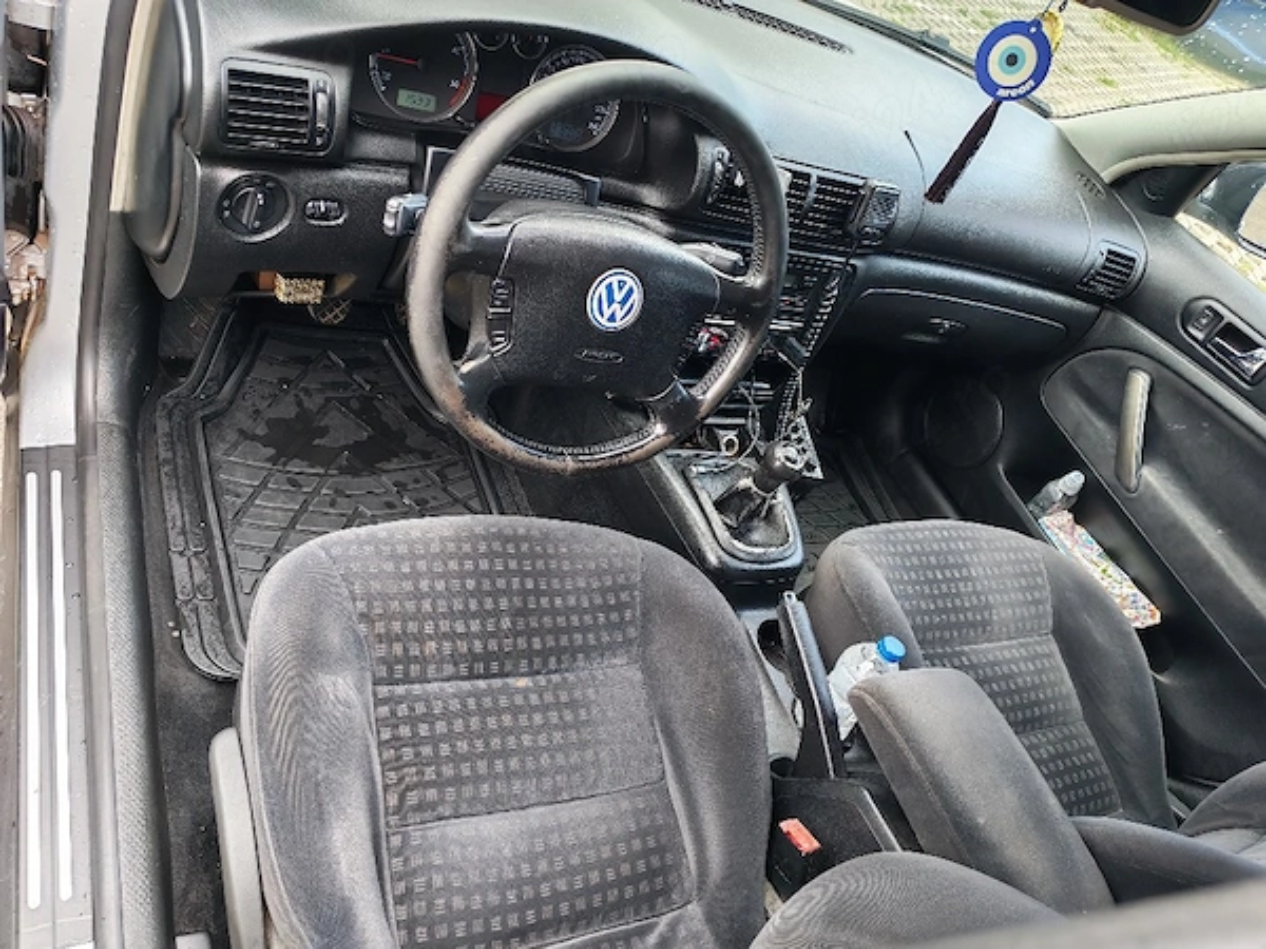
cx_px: 633
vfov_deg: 51.4
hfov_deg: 65.3
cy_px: 474
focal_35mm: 27
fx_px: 987
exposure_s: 1/101
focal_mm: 6.12
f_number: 1.9
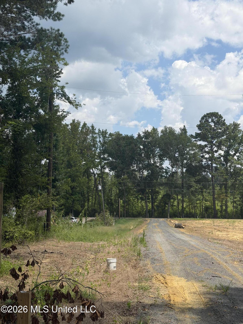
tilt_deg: +2.0
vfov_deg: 39.7
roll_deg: +0.5
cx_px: 122
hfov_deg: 30.3
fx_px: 449
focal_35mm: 48
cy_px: 162
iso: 64
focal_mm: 6.76
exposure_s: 1/5587
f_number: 1.78
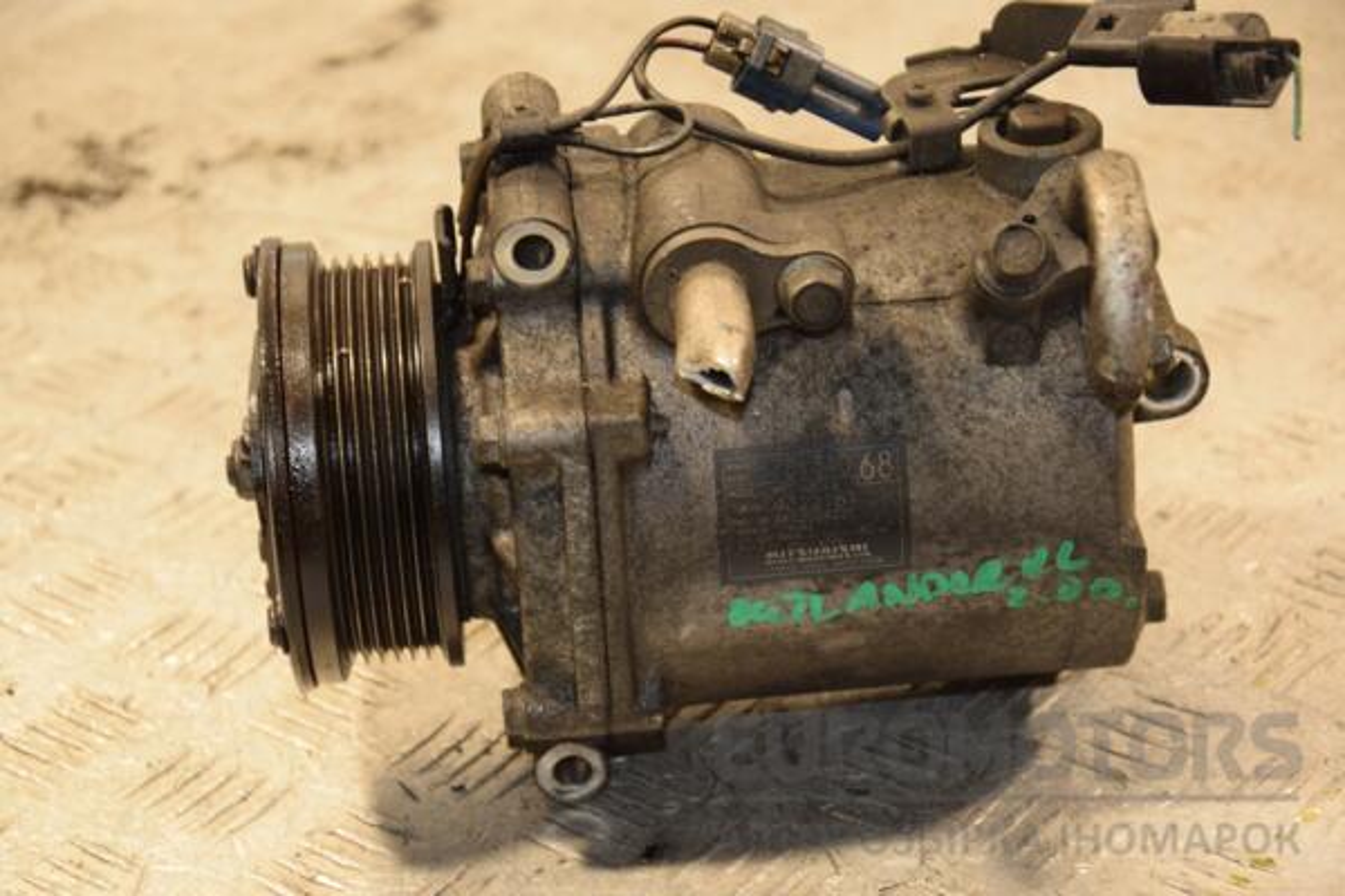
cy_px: 448
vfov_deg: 13.0
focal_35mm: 105
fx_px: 3923
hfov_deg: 19.5
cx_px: 672
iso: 800
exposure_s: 1/100
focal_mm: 70
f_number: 5.3
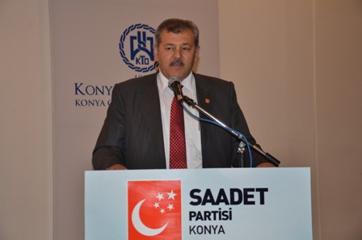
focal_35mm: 72
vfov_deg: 18.9
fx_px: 723
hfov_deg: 28.1
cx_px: 181
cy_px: 120
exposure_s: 1/60
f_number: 4.8
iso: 800
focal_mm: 48
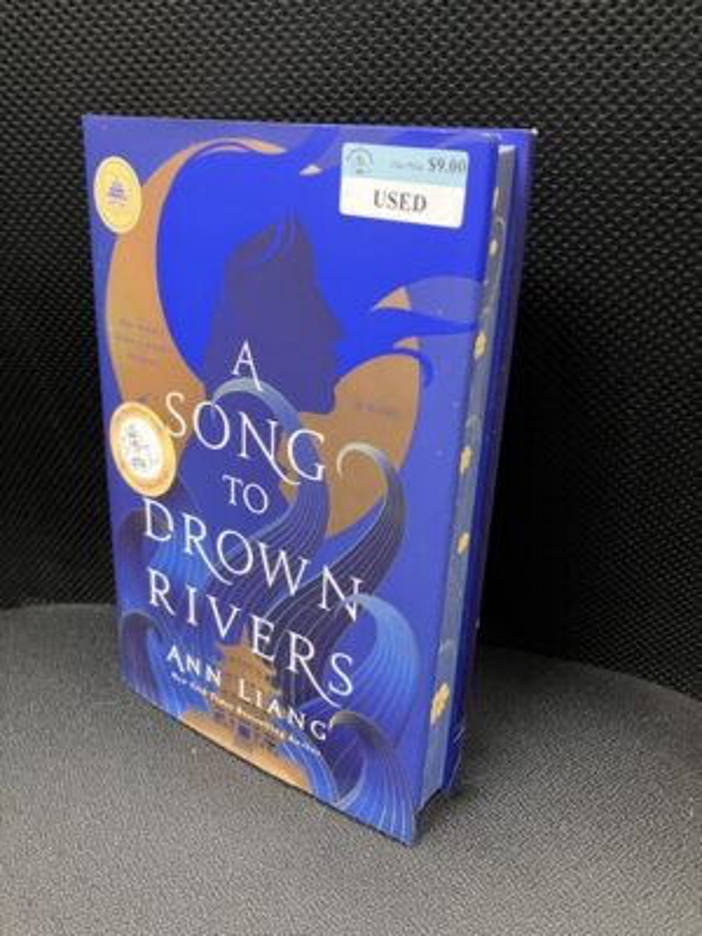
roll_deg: +2.2
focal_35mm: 28
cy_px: 468
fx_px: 757
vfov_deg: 63.4
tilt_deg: -28.5
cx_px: 351
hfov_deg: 49.7
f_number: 1.8
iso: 500
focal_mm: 3.99
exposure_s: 1/30
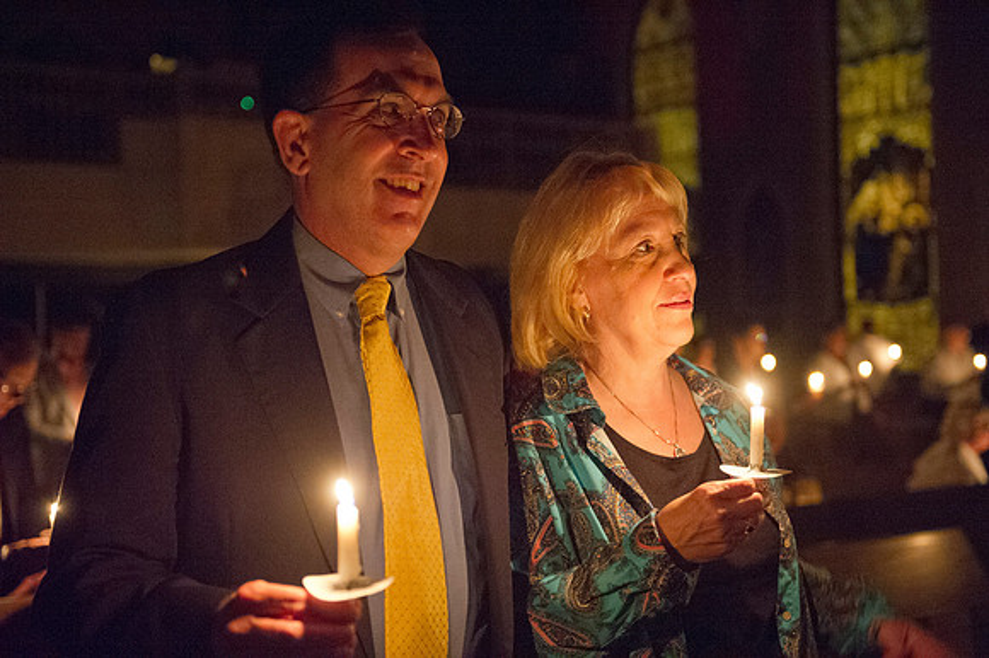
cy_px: 329
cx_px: 494
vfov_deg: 26.0
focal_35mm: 52
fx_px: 1428
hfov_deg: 38.2
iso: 12800
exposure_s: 1/60
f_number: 2.8
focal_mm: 52
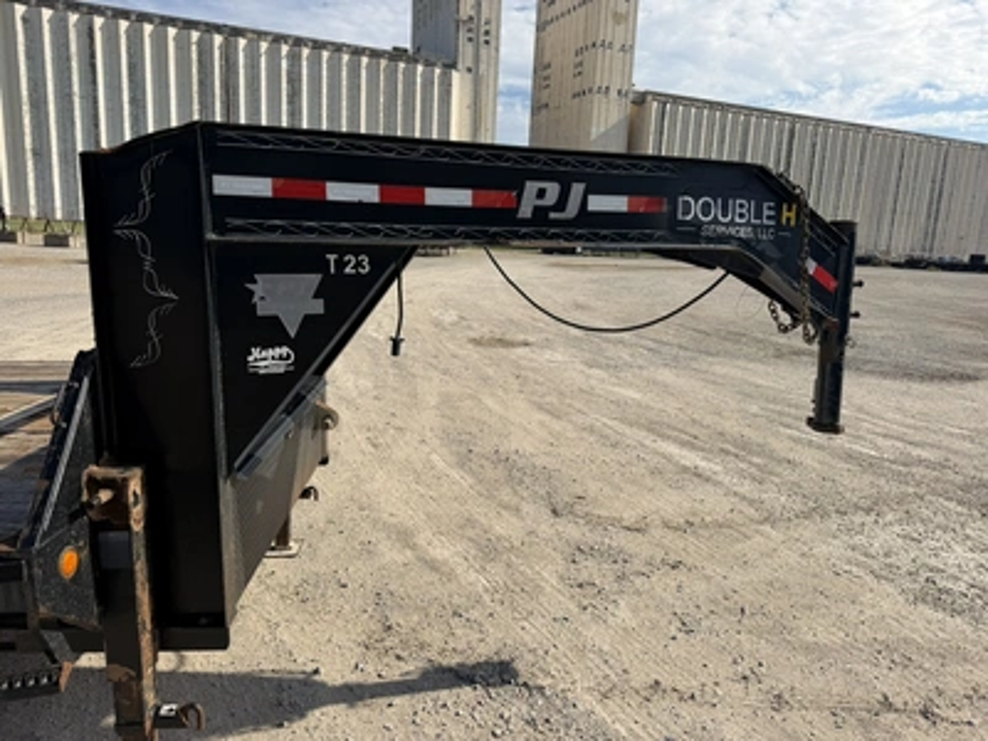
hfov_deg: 71.6
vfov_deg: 56.8
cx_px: 494
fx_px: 685
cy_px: 370
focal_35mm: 24
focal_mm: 6.76
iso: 80
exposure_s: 1/8130
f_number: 1.78
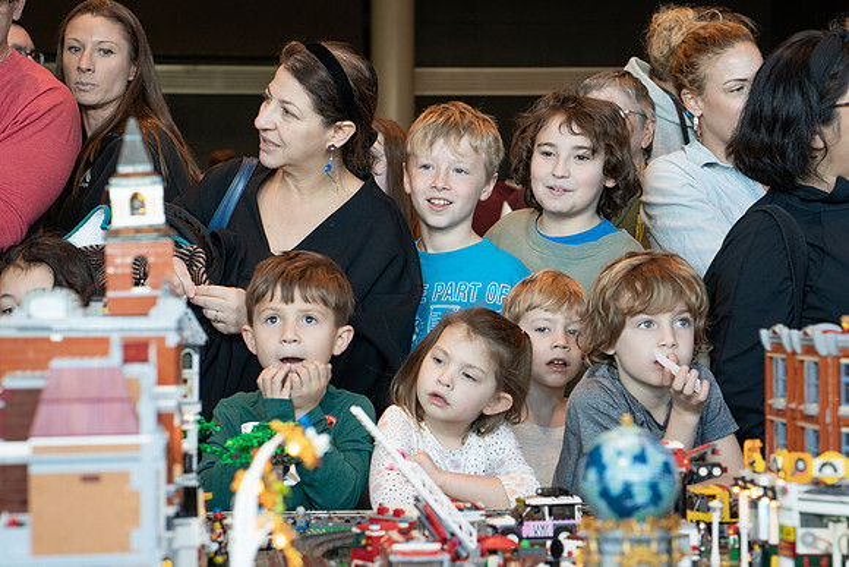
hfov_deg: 21.7
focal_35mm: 94
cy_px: 275
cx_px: 395
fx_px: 2215
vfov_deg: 14.6
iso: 2000
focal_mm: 85
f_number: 6.3
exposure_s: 1/160
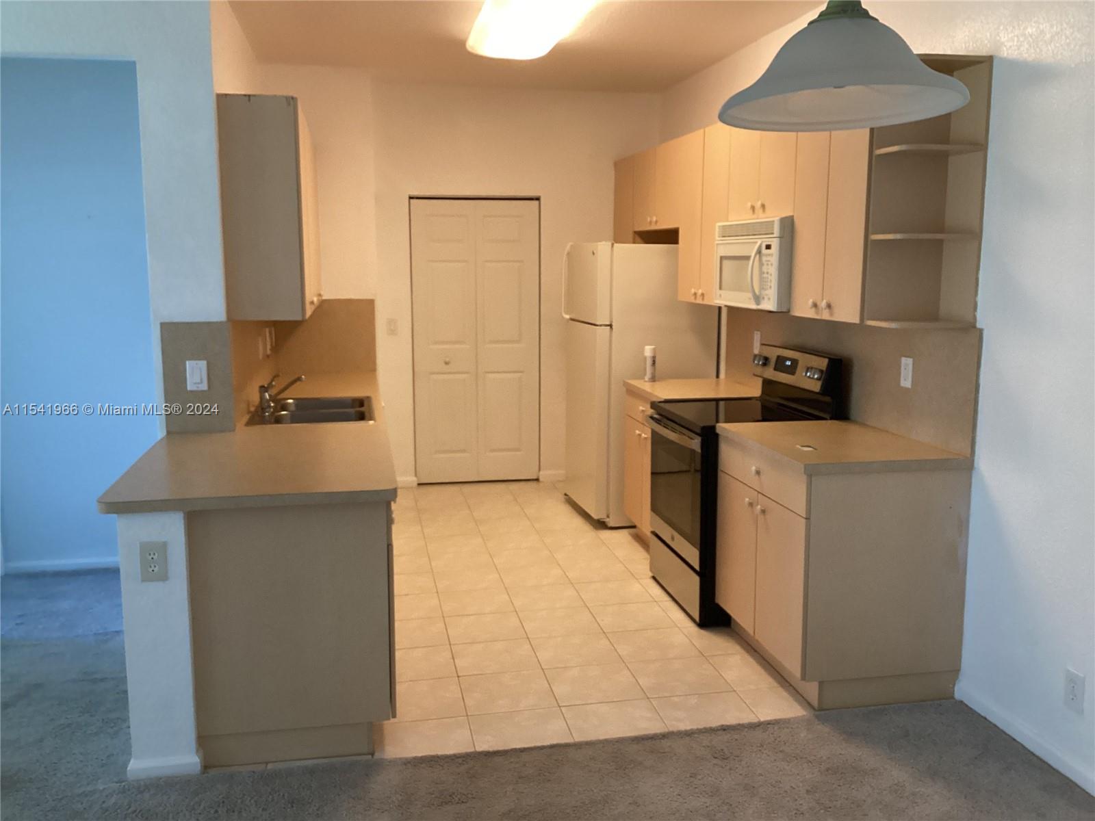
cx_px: 548
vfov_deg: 45.4
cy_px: 410
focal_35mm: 31
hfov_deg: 58.4
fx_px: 981
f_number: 2.4
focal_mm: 3.3
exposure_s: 1/60
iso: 320
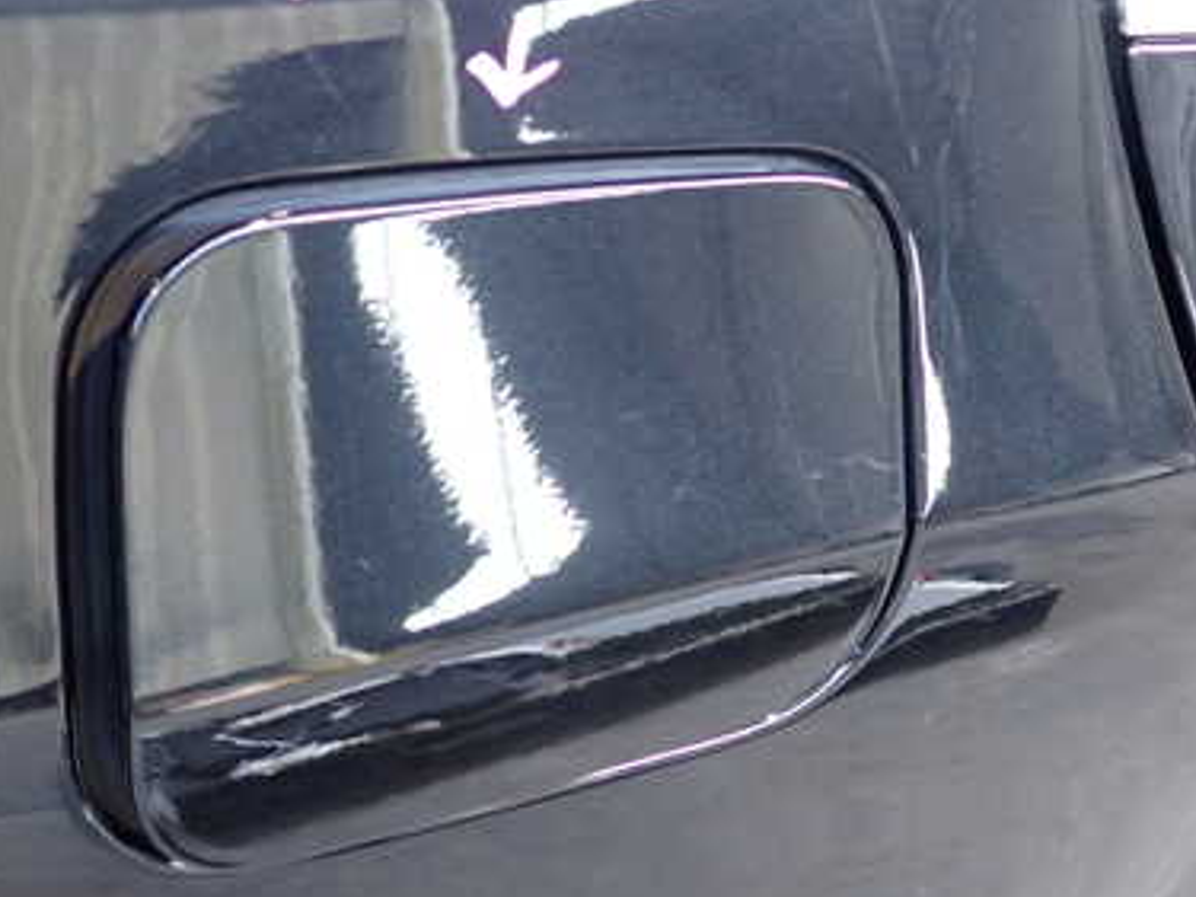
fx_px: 1658
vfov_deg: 30.2
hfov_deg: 39.5
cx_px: 478
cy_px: 354
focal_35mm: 48
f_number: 2.3
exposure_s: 1/30
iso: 500
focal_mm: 5.4
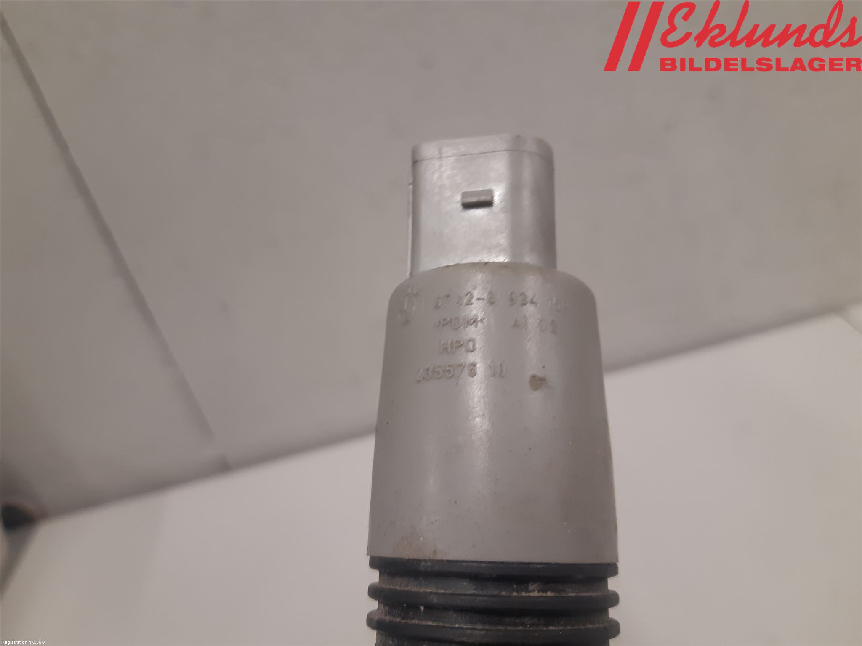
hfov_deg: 67.3
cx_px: 431
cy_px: 323
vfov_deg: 53.1
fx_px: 647
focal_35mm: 26
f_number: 1.7
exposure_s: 1/50
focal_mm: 3.93
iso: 125
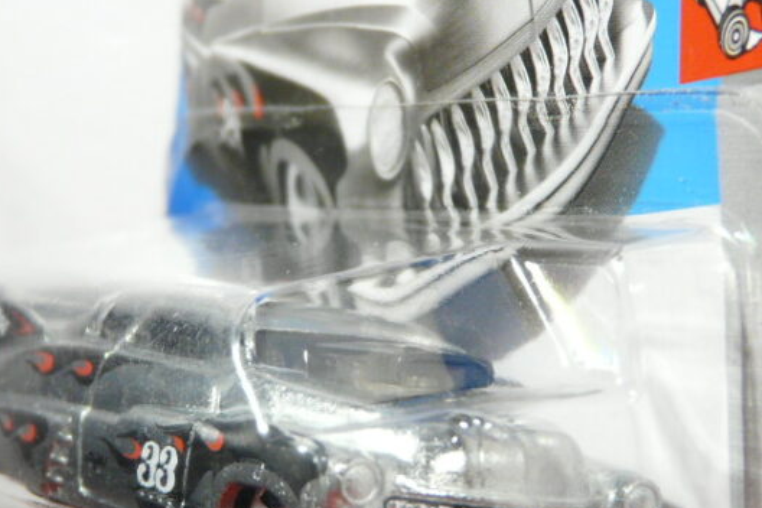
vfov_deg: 11.7
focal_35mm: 117
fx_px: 2476
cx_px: 330
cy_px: 322
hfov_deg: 17.5
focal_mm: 10.2
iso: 200
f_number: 3.2
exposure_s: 1/30
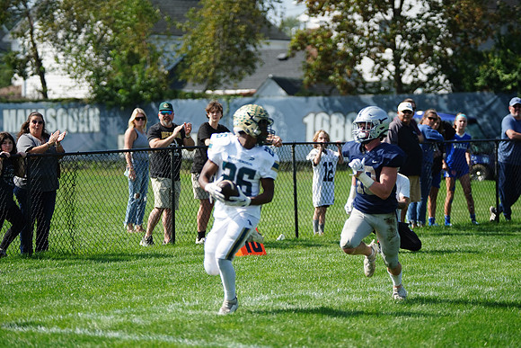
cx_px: 260
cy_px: 174
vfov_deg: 8.7
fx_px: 2273
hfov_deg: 13.1
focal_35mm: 157
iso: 400
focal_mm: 157
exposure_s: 1/4000
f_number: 2.8
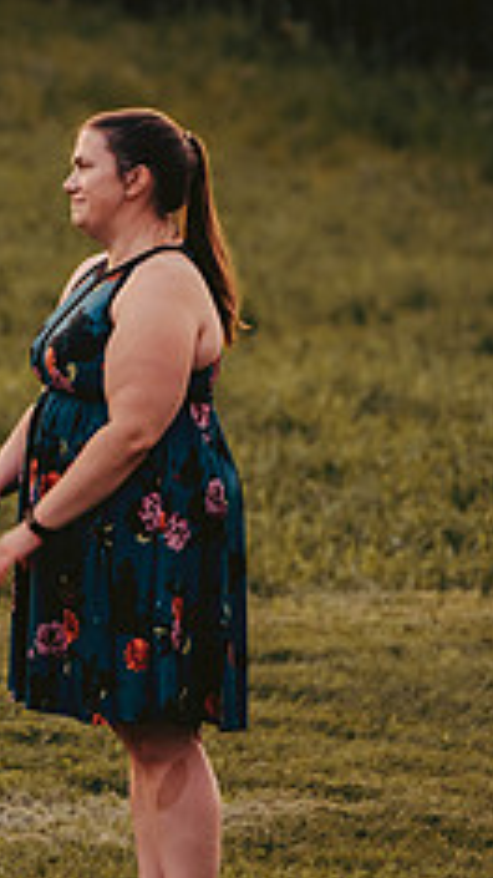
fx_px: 7352
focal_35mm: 316
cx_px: -299
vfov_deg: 6.8
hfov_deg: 3.8
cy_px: 390
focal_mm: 122
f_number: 2.8
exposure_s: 1/100
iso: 640
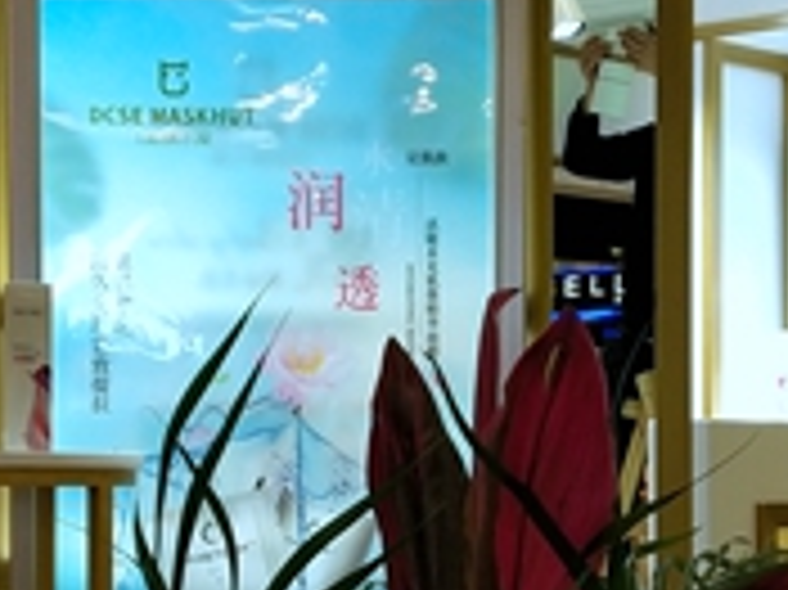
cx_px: 423
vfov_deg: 10.7
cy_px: 536
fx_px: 3117
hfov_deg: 14.4
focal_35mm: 137
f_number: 1.8
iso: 51
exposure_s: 1/134
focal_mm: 3.95
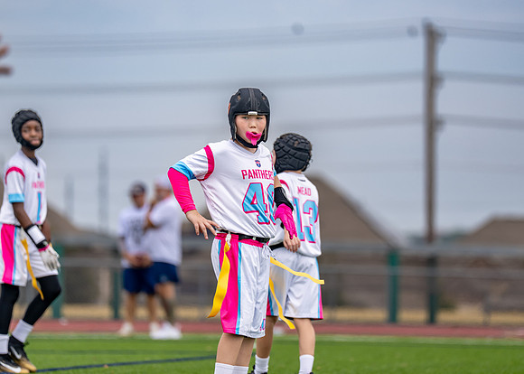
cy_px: 173
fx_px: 4616
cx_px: 274
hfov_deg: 6.5
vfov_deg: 4.6
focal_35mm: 310
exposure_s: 1/2000
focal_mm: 200
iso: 100
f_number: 2.8
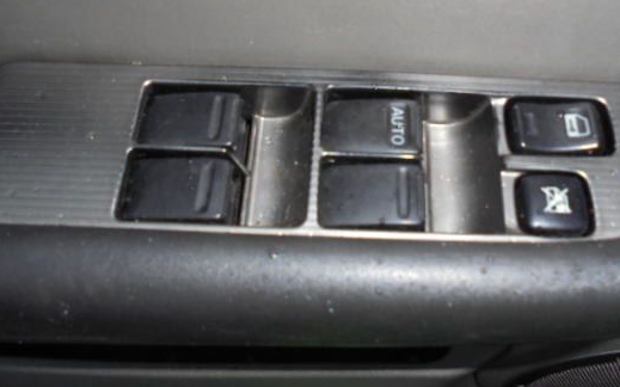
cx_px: 360
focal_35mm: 34
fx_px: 574
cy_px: 122
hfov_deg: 56.4
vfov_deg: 36.8
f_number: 3.5
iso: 160
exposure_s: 1/30
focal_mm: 4.6
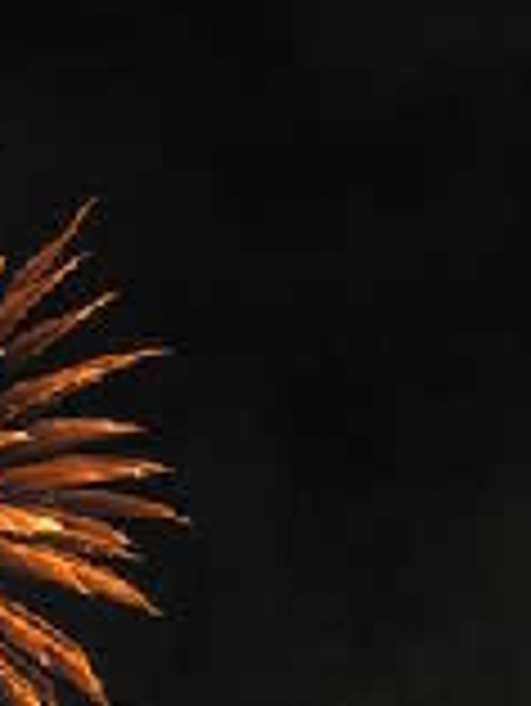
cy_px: 697
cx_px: 126
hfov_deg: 12.7
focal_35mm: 116
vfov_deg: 16.6
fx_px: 2369
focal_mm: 6.3
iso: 400
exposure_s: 1/1.3
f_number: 2.9
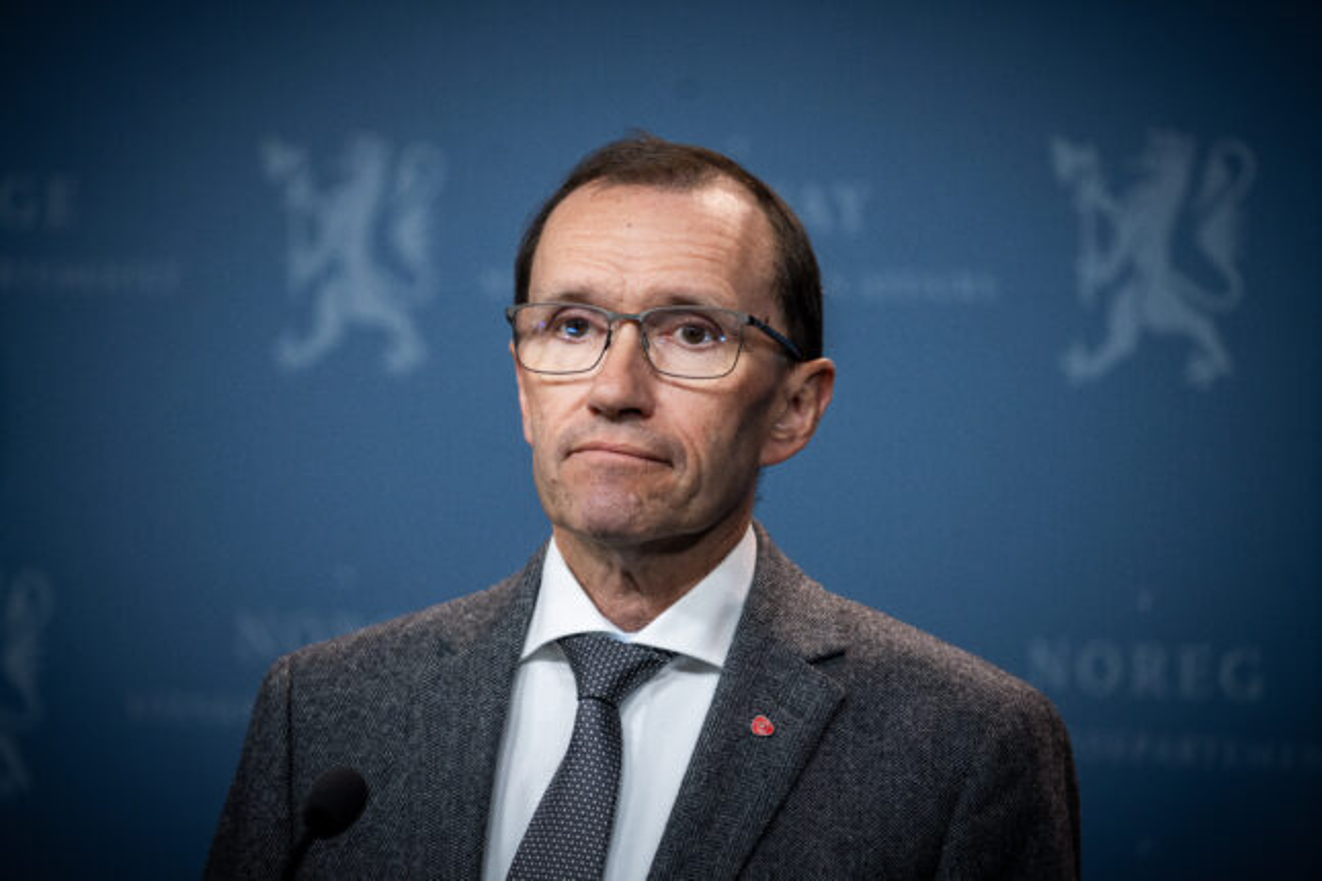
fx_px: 7344
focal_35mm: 200
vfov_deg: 6.9
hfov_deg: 10.3
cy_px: 440
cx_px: 661
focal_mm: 200
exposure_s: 1/250
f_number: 4
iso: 1600
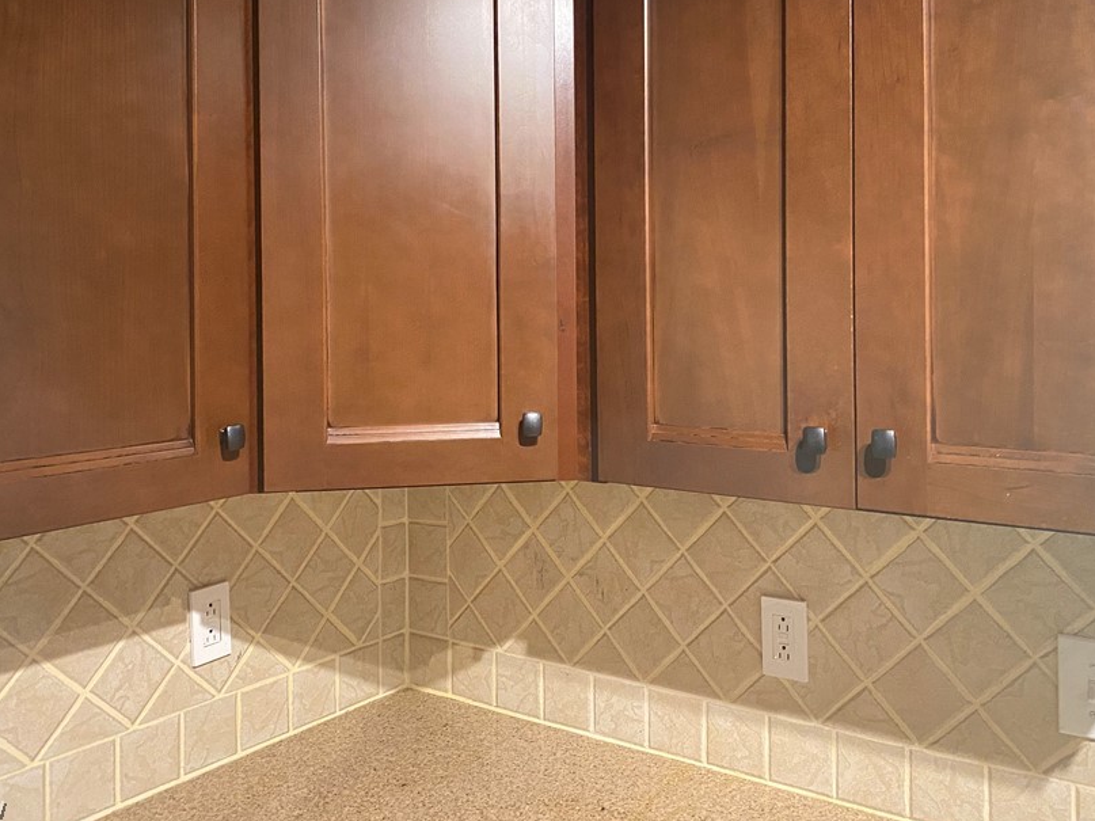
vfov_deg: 42.6
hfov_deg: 55.4
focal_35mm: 33
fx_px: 1044
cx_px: 559
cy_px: 308
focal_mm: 4.25
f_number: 1.8
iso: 500
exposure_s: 1/60
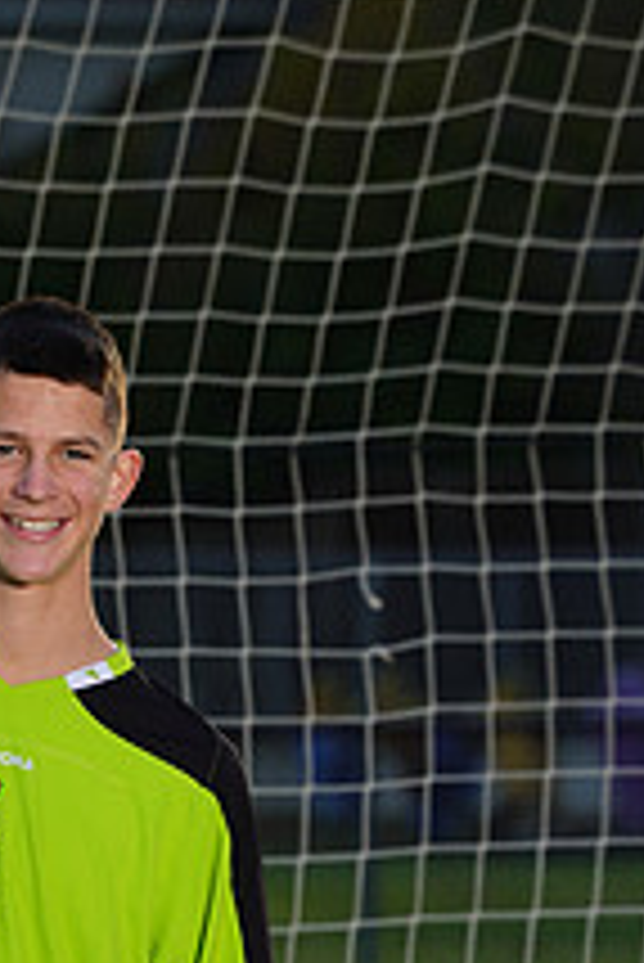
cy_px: 1210
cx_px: -200
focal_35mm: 702
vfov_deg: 2.9
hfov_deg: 2.0
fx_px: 18805
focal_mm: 259
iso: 100
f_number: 8
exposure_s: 1/200
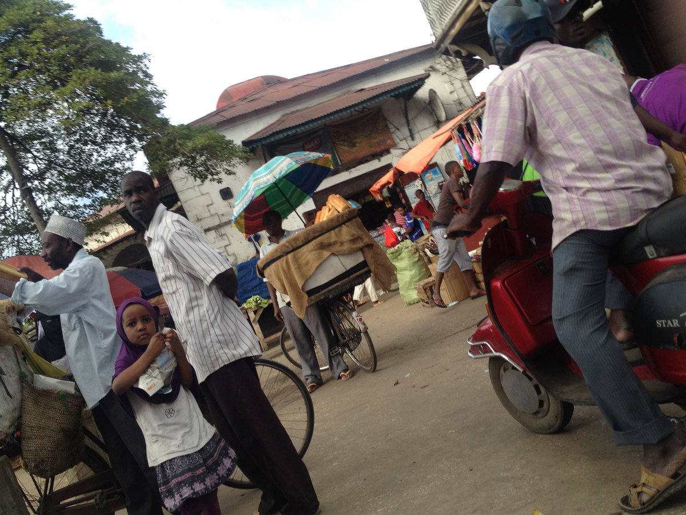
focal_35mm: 35
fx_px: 694
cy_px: 258
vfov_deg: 40.7
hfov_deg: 52.6
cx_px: 343
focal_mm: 4.28
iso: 50
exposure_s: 1/386
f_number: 2.4
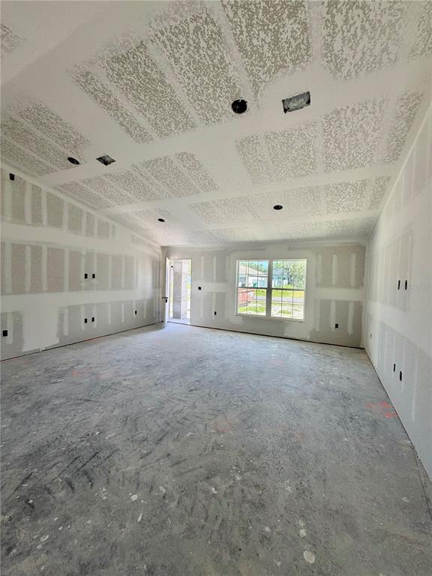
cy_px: 288
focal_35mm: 14
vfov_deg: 102.1
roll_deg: -1.6
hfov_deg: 85.7
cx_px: 216
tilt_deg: -2.2
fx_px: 233
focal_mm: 2.22
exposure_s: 1/121
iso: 50
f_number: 2.2
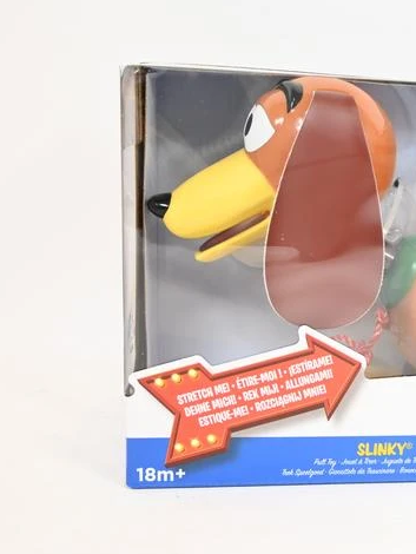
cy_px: 279
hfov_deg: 25.8
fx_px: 866
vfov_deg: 35.5
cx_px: 402
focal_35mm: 54
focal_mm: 24.5
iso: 720
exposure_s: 1/125
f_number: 4.2
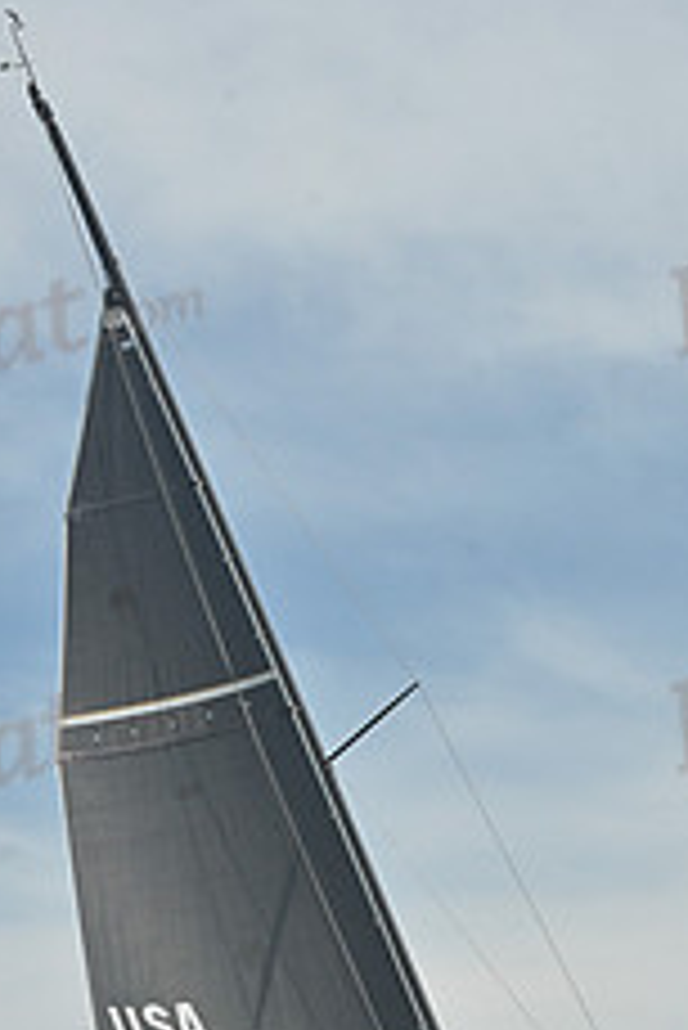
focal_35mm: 177
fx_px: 5066
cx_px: 438
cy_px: 954
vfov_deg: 11.5
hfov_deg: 7.8
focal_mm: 70
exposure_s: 1/1250
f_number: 10
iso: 320
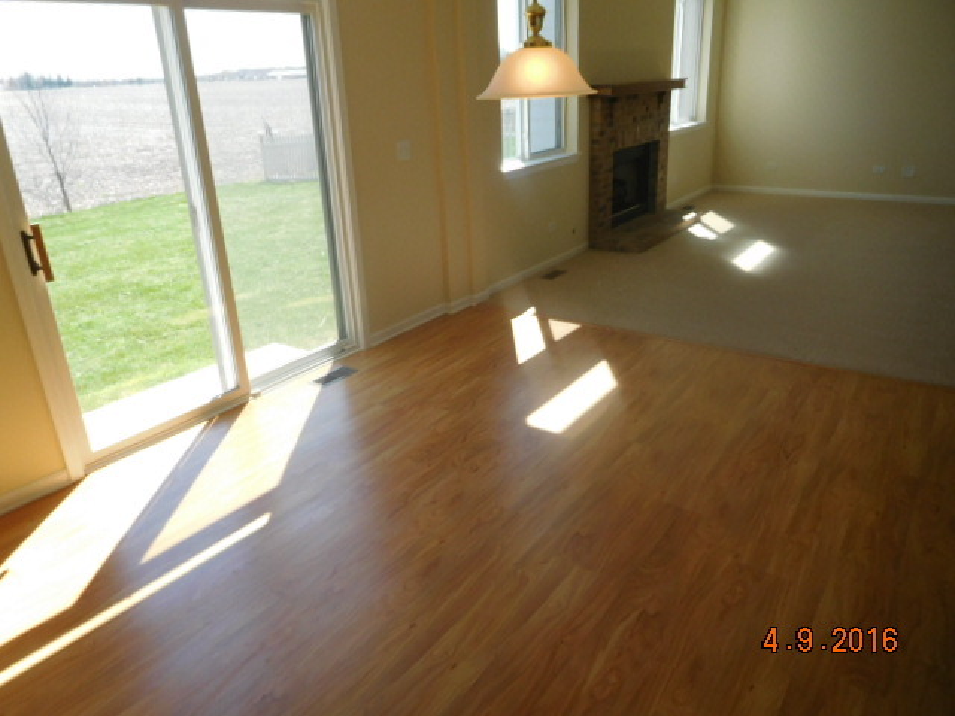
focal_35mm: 25
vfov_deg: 54.9
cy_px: 358
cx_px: 478
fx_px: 690
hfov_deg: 69.4
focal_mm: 4.5
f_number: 3.4
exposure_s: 1/250
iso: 125
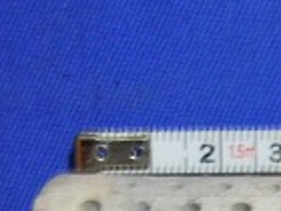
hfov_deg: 14.0
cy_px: 259
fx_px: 1088
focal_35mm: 134
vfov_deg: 10.9
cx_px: 391
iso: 400
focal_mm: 8.6
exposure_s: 1/3.1
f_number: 3.9
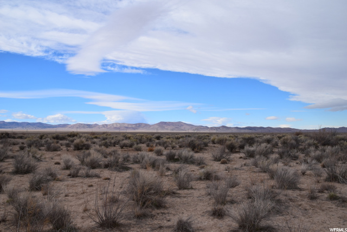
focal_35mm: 33
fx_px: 318
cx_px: 174
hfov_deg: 57.2
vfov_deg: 40.0
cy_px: 116
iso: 360
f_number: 11
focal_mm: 22
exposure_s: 1/500
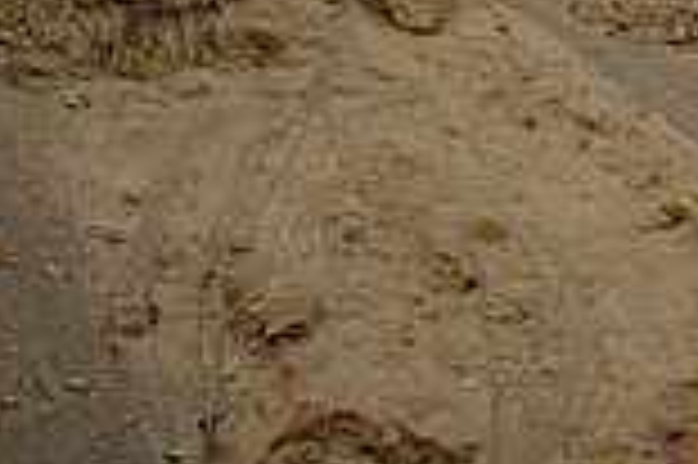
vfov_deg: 13.7
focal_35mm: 90
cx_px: 964
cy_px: -354
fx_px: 1743
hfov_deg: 20.3
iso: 200
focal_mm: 24
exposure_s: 1/1250
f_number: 2.8
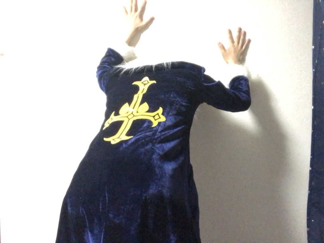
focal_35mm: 32
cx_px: 162
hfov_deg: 56.8
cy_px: 122
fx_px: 300
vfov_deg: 44.2
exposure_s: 1/15
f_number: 2.2
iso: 1000
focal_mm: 2.87
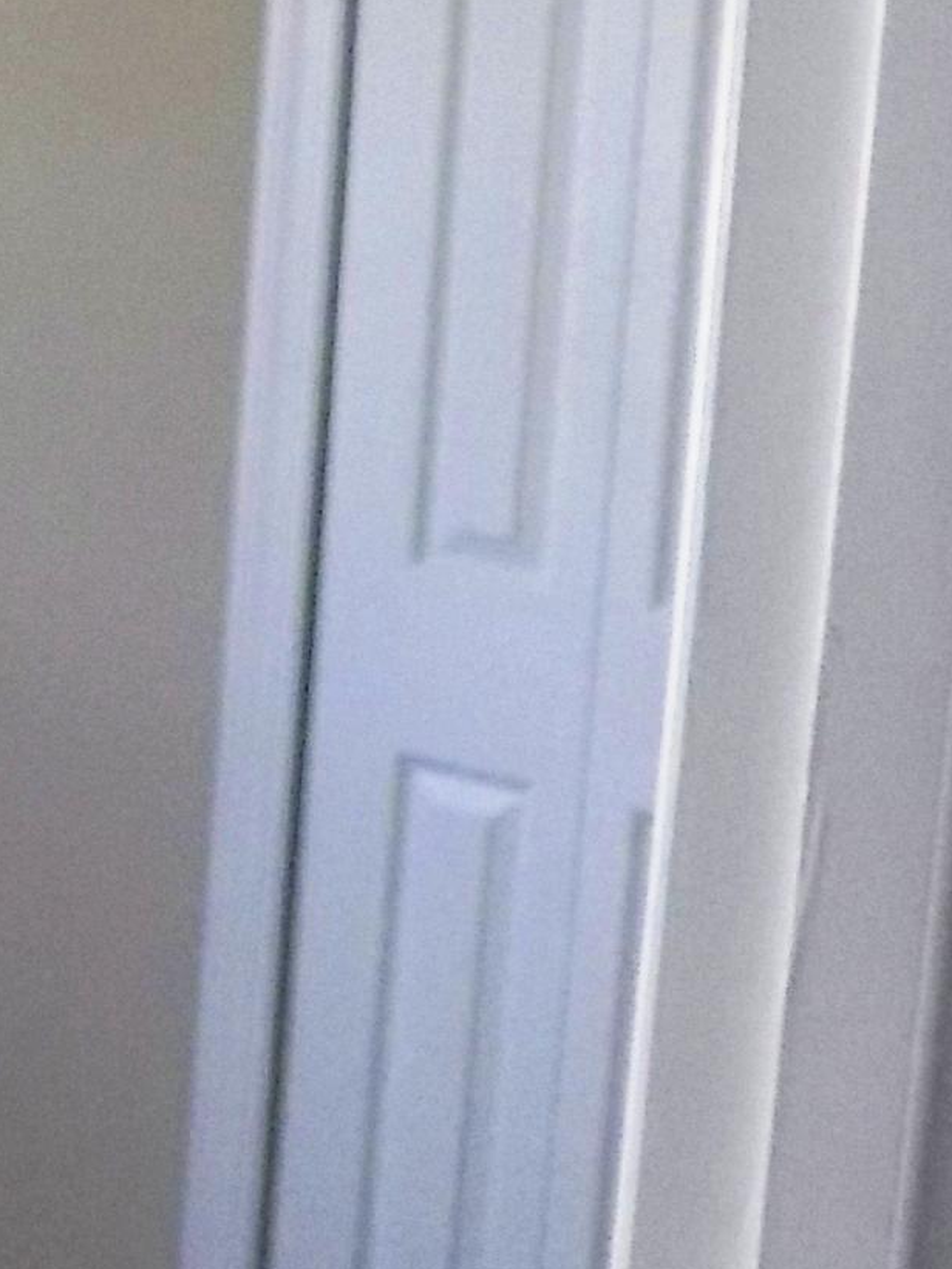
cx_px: -657
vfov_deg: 23.1
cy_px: 345
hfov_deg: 15.5
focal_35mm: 84
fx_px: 3079
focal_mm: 4
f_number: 3.1
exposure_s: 1/30
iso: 180
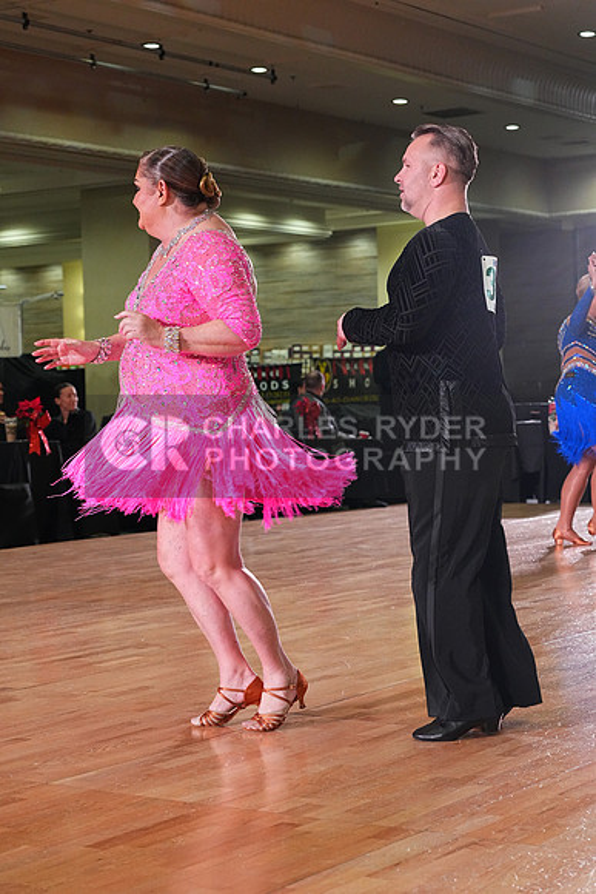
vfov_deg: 28.8
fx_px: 1737
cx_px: 298
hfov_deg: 19.5
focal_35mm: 70
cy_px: 447
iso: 5000
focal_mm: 70
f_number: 5.6
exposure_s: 1/320
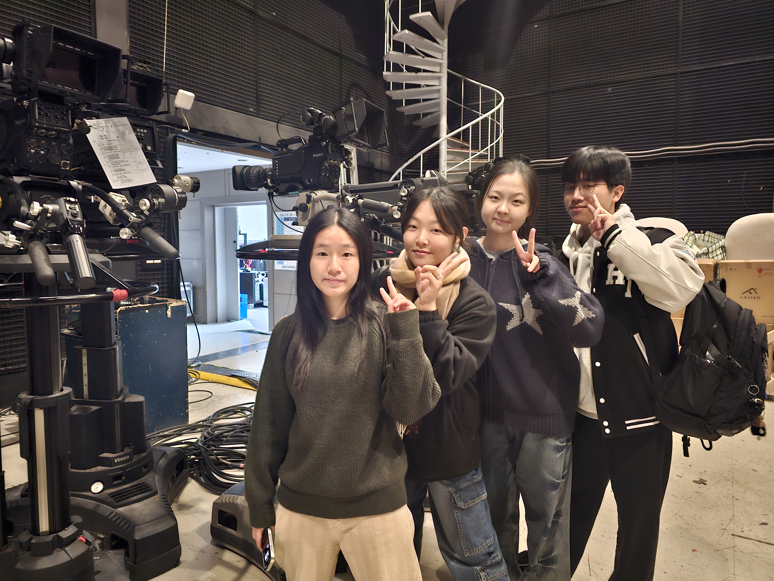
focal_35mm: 23
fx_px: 514
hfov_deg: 73.9
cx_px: 387
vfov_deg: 58.9
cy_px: 290
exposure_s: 1/15
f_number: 1.7
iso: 1250
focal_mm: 6.3
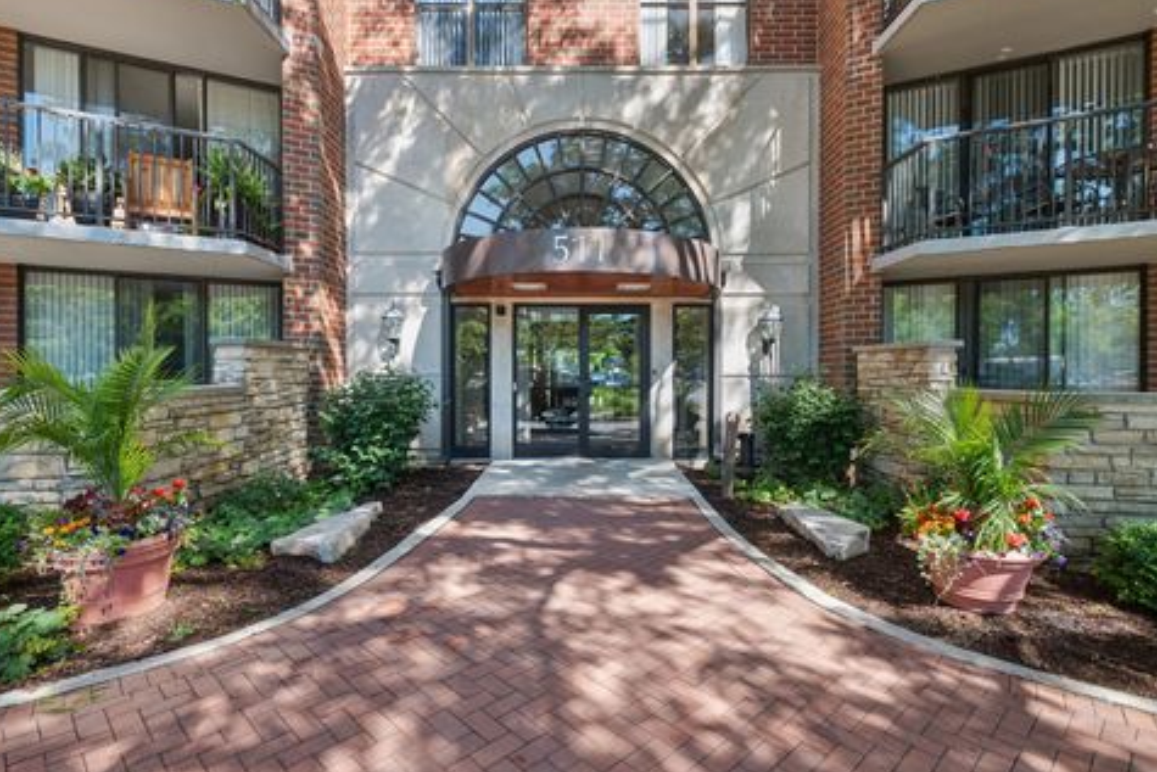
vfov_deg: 62.0
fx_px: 643
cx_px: 577
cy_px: 379
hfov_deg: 84.0
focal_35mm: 20
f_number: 11
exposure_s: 1/50
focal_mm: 19
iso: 400
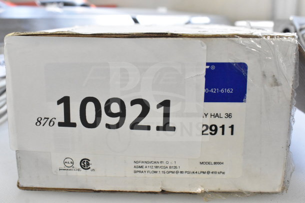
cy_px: 102
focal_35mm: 40
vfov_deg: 33.0
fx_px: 343
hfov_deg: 47.9
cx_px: 152
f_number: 9
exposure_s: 1/320
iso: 6400
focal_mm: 27
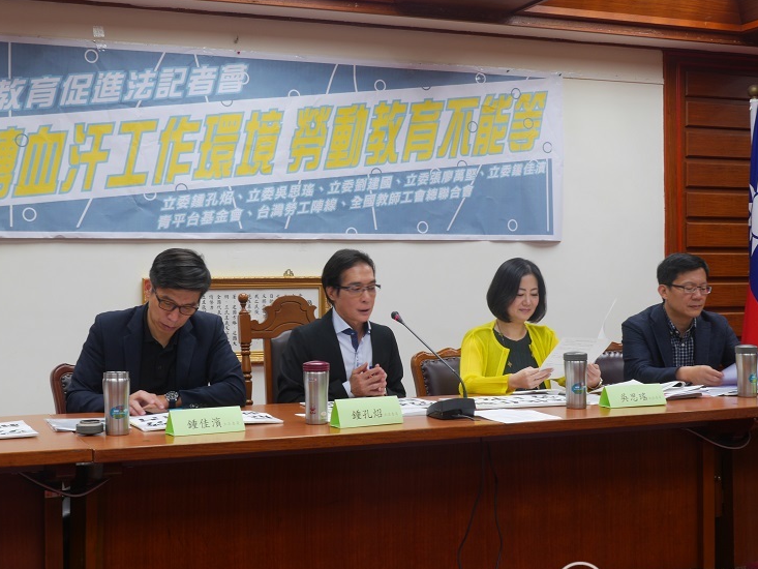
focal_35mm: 51
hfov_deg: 37.4
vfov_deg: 28.6
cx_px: 326
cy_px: 293
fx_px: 1117
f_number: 9
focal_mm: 22
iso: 200
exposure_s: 1/10
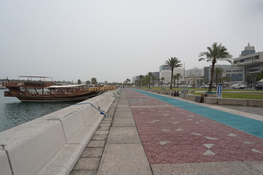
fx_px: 175
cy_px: 88
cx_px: 132
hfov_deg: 73.7
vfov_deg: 53.1
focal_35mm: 24
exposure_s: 1/100
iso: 400
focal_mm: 24
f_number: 16
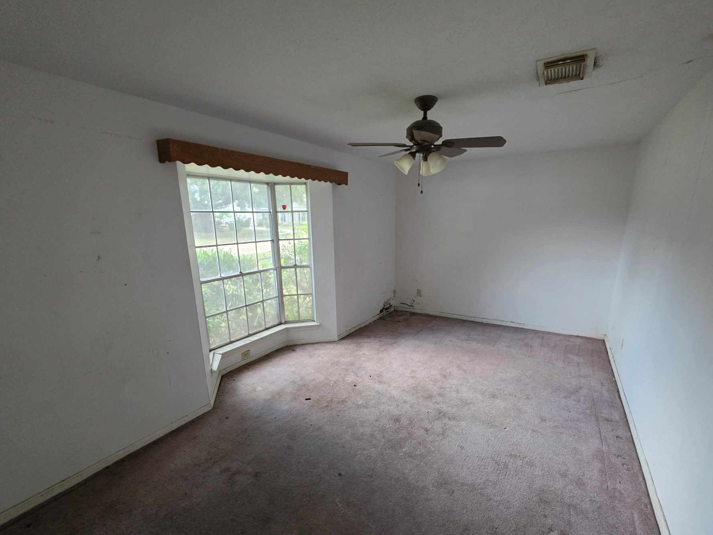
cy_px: 299
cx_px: 363
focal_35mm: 15
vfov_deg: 81.4
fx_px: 309
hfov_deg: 98.2
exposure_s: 1/60
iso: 500
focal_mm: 2.2
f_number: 1.9
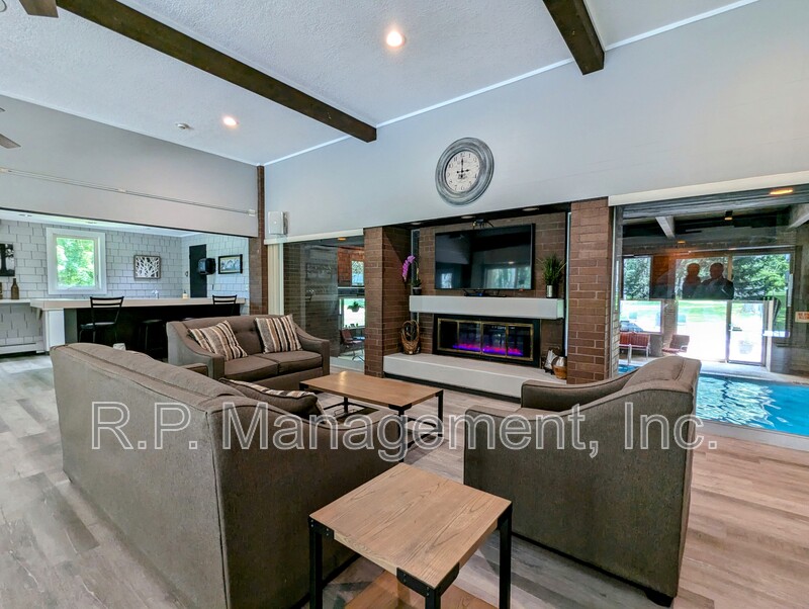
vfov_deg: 78.2
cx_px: 404
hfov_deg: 94.4
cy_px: 304
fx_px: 374
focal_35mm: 16
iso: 70
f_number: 2.2
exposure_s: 1/40
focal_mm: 2.35
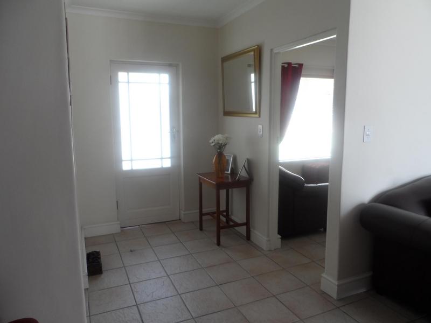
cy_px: 162
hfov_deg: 71.6
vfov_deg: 56.8
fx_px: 299
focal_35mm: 24
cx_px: 216
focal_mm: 4
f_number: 3.2
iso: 80
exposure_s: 1/30
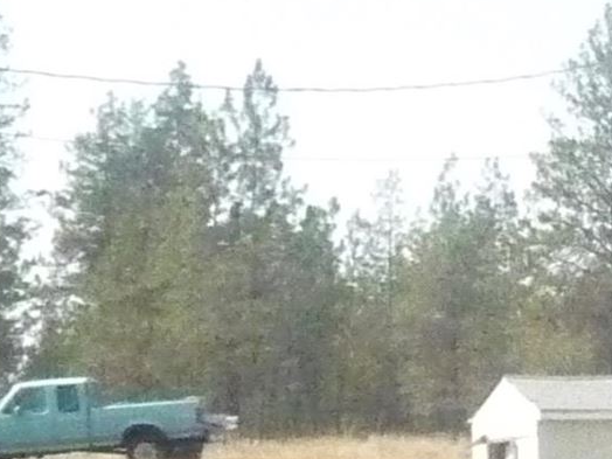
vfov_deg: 9.0
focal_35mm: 164
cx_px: 937
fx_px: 2899
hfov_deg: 11.5
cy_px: 171
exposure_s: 1/2000
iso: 1600
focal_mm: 4.7
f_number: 8
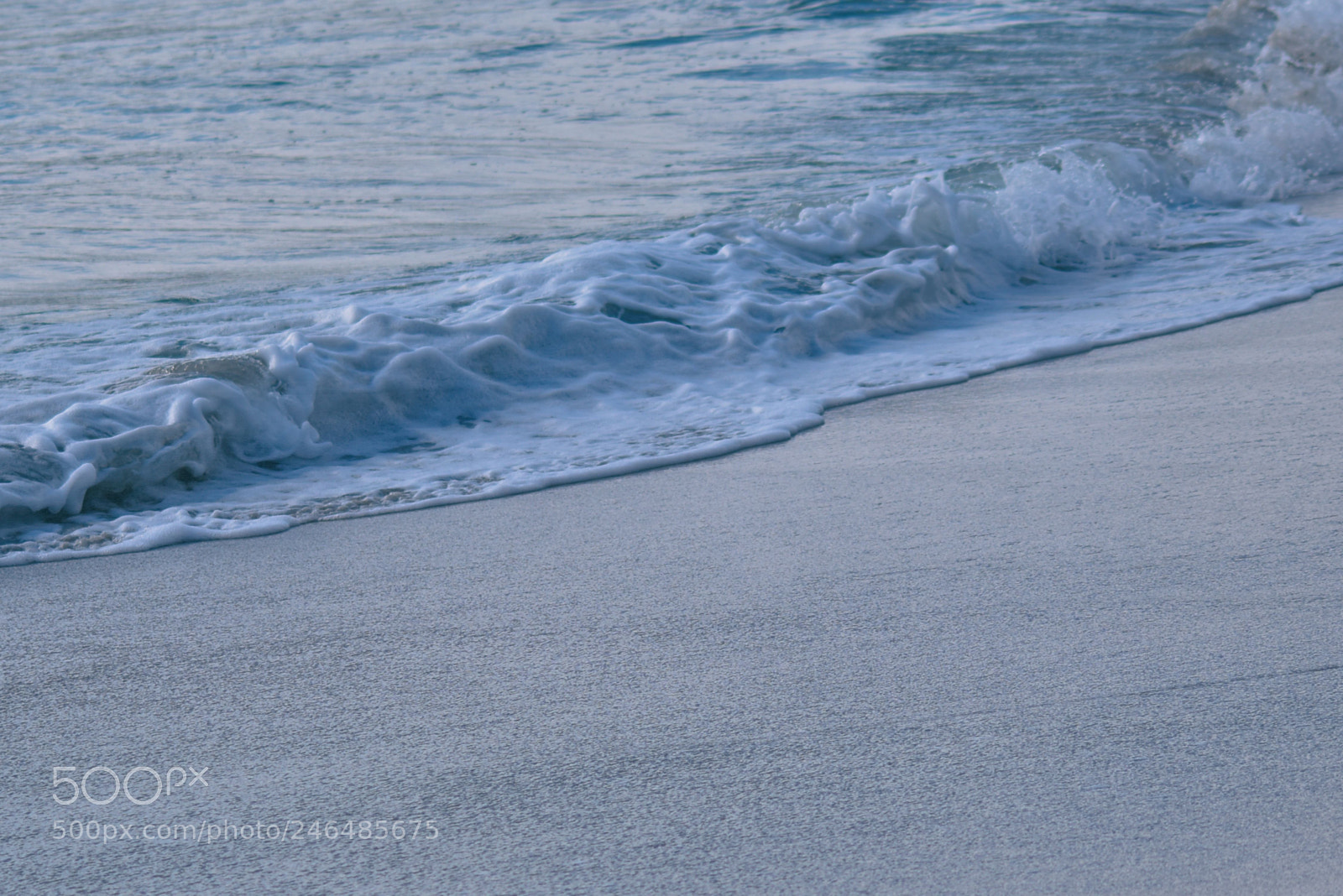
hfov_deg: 19.4
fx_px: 3918
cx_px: 672
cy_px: 448
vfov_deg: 13.1
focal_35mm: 105
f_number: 4
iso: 125
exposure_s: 1/1250
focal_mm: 70
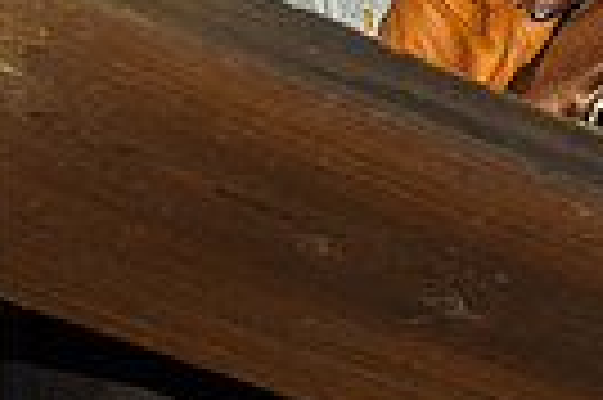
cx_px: 860
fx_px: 5069
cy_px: -112
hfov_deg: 6.7
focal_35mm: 303
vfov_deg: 4.5
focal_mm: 70
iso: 50
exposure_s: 1/250
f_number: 8
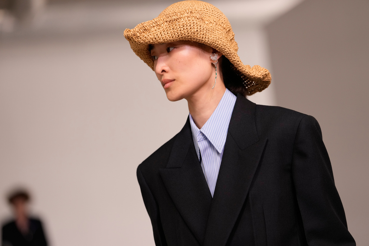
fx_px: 1475
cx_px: 184
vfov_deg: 9.5
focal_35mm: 144
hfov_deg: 14.3
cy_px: 123
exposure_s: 1/800
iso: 800
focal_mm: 144
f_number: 3.2
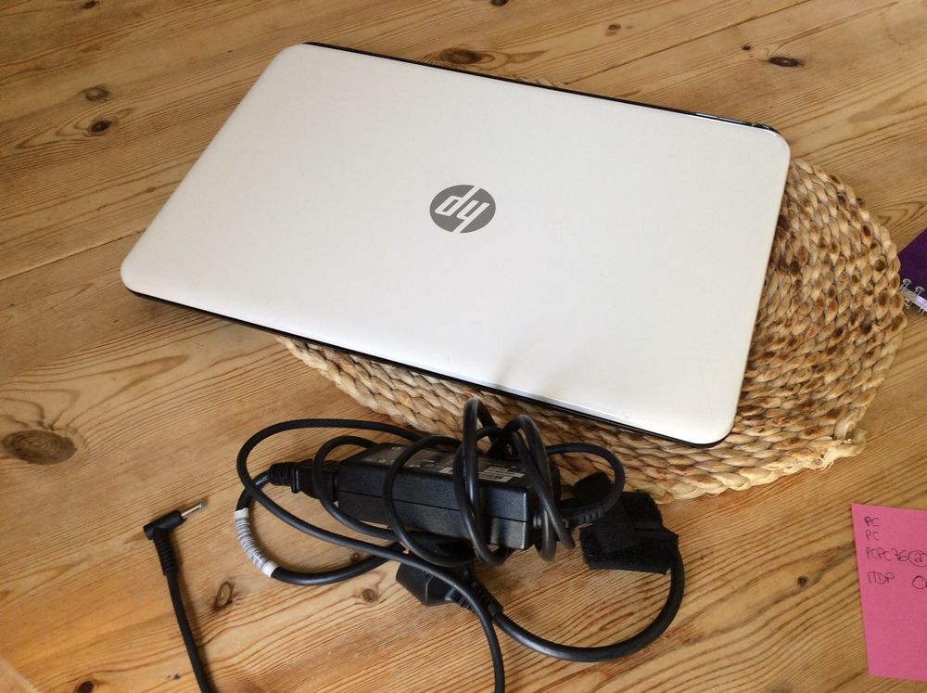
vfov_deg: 44.1
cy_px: 346
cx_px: 464
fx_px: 856
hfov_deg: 56.9
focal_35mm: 32
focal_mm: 3.3
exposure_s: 1/25
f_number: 2.4
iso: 50
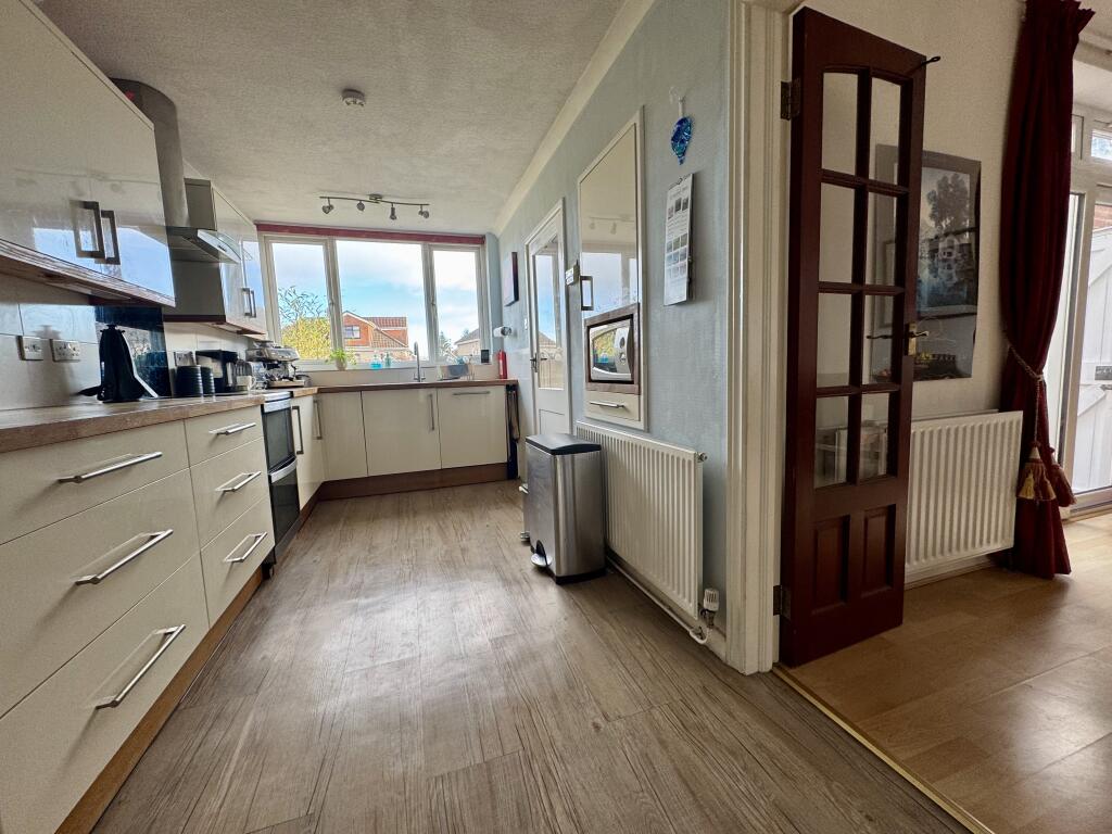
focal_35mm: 14
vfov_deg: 85.7
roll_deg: +2.1
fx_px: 450
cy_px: 417
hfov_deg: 102.1
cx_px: 556
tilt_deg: -5.1
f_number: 2.2
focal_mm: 2.22
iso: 80
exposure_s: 1/99
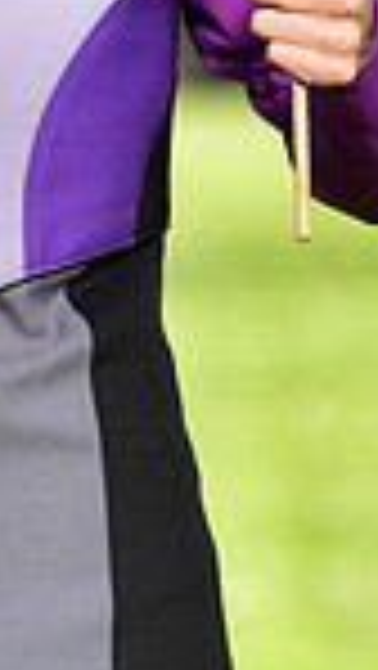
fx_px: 14551
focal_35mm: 818
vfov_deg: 2.6
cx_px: -7
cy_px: -162
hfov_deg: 1.5
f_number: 5
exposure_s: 1/200
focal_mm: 200
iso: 80
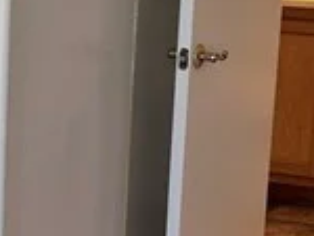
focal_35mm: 177
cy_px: 194
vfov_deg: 8.4
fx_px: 1608
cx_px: -205
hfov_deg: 10.6
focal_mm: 5.7
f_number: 1.5
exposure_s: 1/120
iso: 32
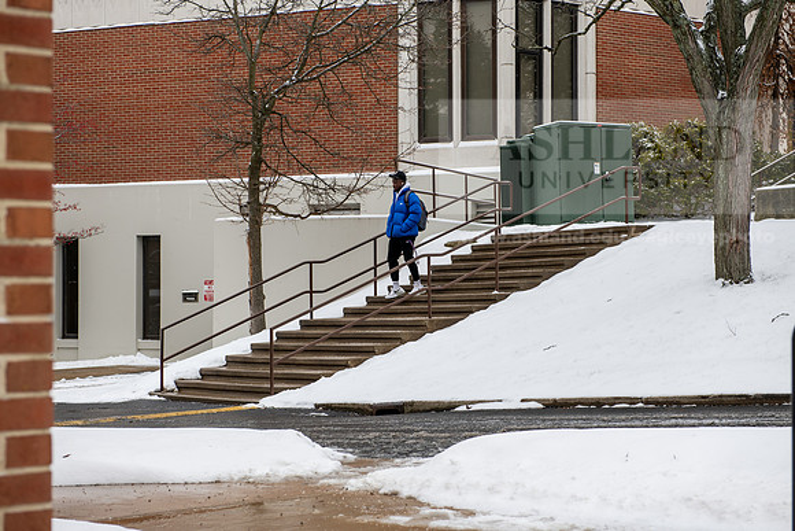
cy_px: 266
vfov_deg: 19.5
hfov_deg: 28.8
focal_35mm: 70
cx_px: 398
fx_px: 1546
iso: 125
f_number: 5.6
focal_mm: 70
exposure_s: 1/320
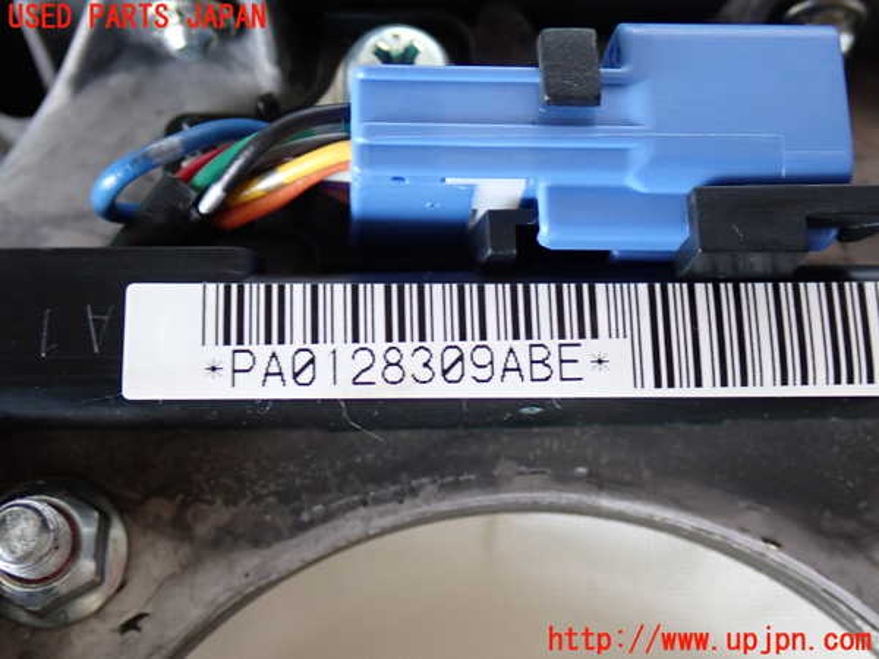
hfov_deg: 35.5
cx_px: 440
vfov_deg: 27.0
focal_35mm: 54
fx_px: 1371
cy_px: 330
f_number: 3.3
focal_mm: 9.65
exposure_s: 1/50
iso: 400
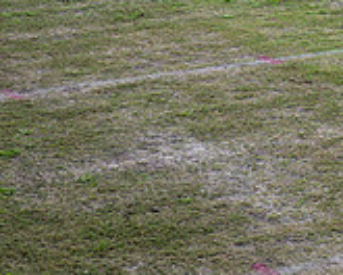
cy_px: -124
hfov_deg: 13.9
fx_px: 1370
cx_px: 407
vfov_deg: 11.0
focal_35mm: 135
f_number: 2.8
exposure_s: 1/1250
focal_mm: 41
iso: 125
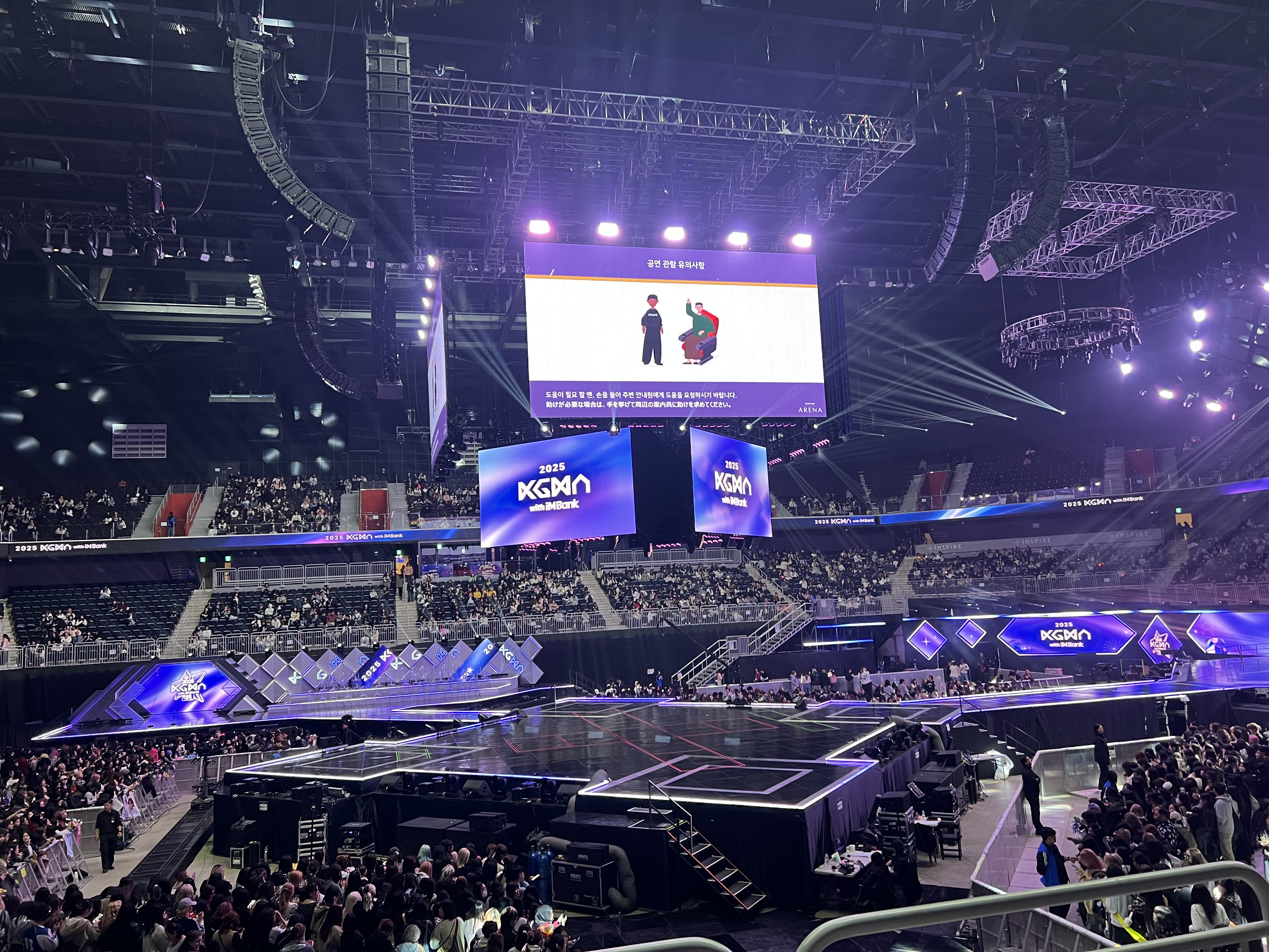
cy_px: 476
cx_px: 634
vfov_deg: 53.1
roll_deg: +3.8
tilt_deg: +9.1
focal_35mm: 26
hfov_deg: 67.3
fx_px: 953
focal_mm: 5.7
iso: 125
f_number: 1.5
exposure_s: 1/80
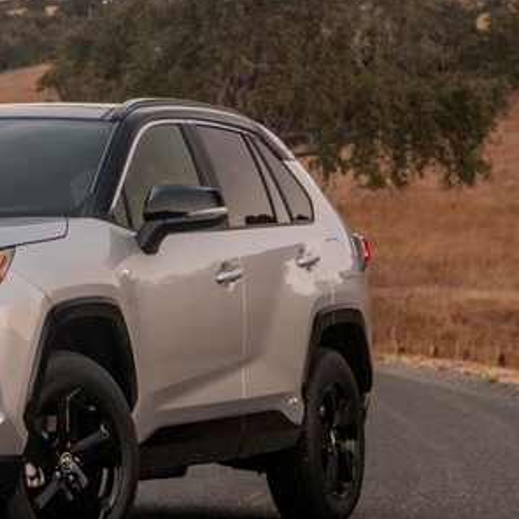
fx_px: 3019
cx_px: -175
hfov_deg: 9.6
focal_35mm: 178
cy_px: 295
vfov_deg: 9.8
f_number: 8
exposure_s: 1/2.5
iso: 250
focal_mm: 62
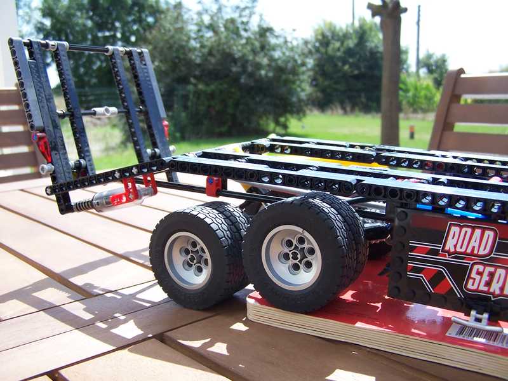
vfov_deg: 37.7
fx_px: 558
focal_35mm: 38
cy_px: 190
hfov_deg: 49.0
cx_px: 254
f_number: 2.8
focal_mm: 6.3
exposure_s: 1/500
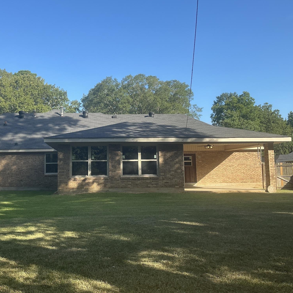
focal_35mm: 34
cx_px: 118
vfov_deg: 48.4
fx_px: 326
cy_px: 143
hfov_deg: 48.2
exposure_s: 1/855
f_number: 1.8
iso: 25
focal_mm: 3
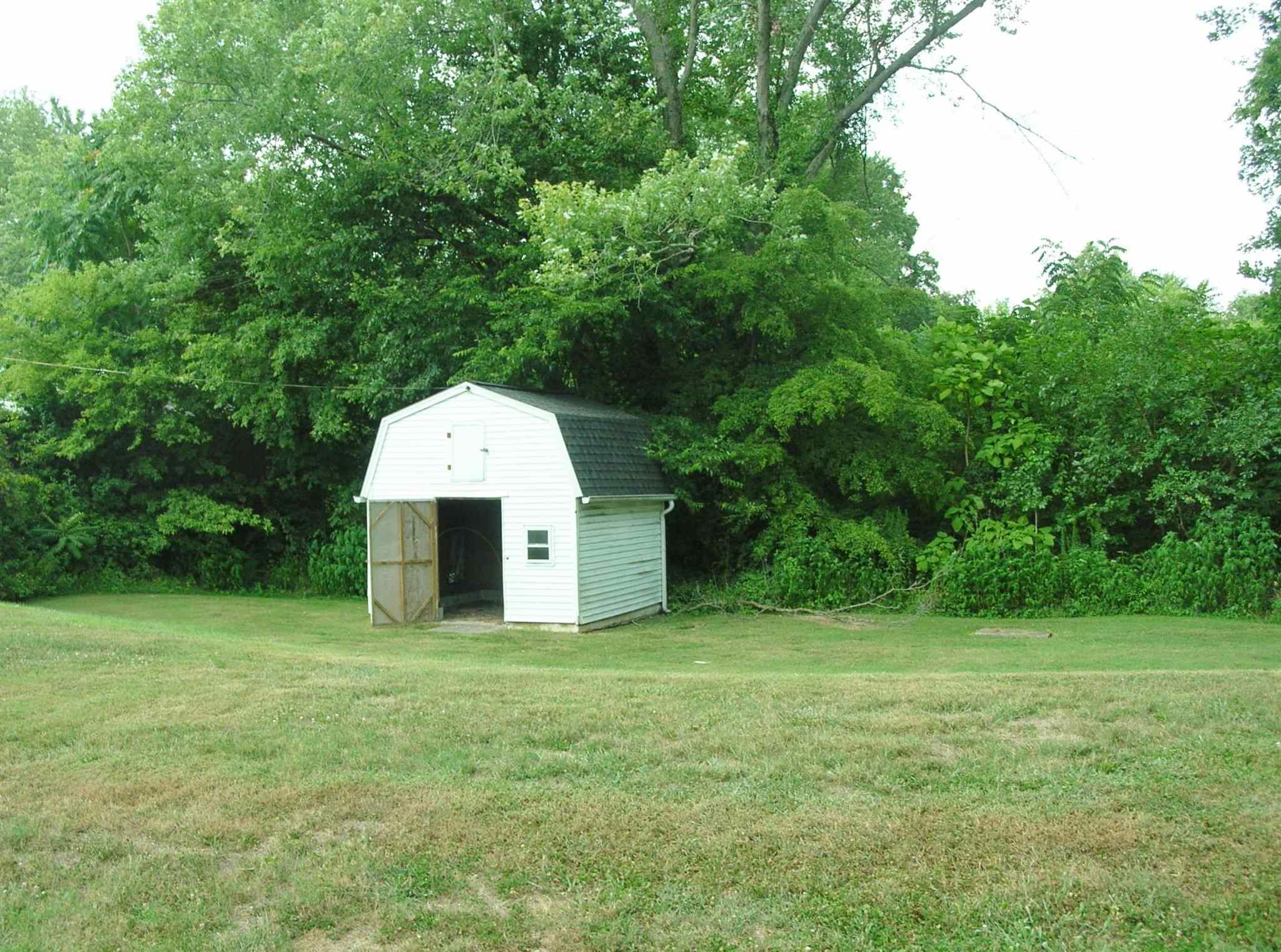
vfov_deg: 39.4
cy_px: 476
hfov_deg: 51.5
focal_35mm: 36
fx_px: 1328
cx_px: 640
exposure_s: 1/155
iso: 50
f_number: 3.7
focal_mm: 6
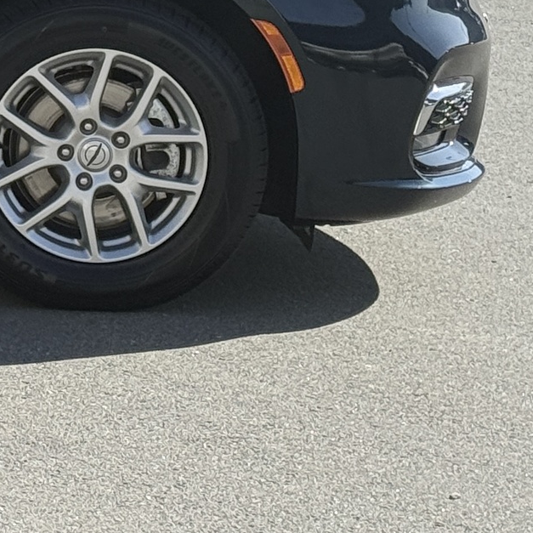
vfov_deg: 8.9
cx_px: -617
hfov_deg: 8.4
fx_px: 3397
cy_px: -109
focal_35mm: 195
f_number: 1.78
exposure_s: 1/2577
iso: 100
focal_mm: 6.76
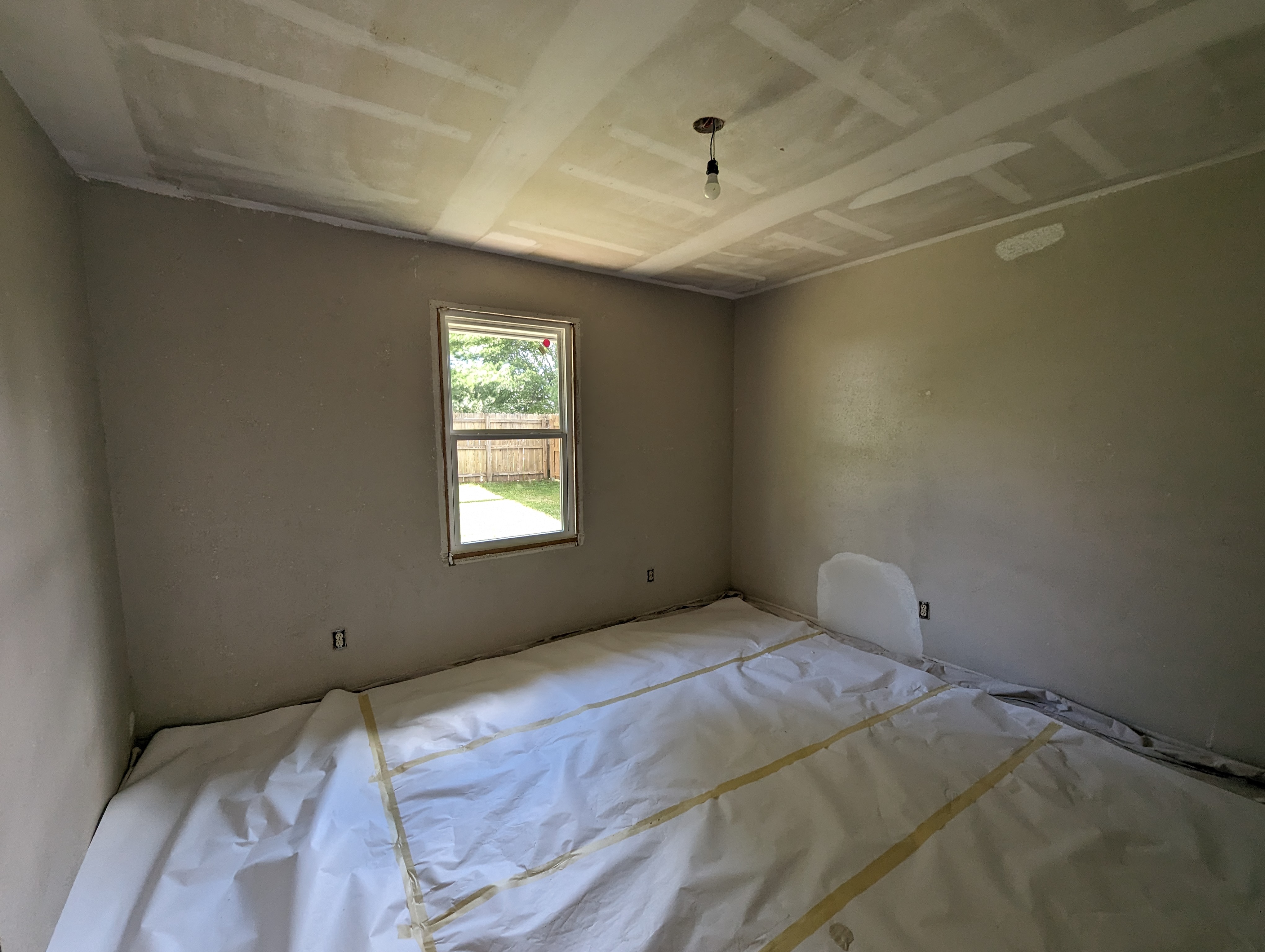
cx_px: 632
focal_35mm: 13
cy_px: 476
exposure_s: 1/68.9
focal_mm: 1.95
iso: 49
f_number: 2.2
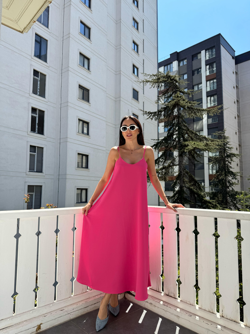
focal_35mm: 24
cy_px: 167
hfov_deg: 56.8
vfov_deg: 71.6
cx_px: 125
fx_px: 231
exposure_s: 1/2710
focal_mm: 6.76
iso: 80
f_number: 1.78
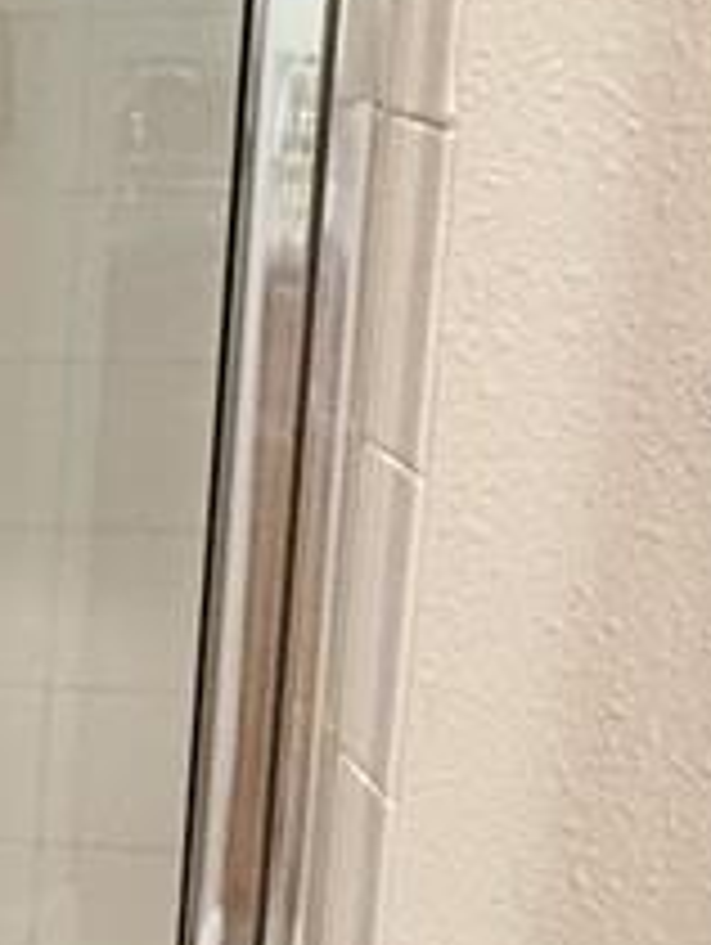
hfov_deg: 13.4
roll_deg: +2.2
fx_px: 2186
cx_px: -1012
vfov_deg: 24.4
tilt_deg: -10.2
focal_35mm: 80
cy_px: 400
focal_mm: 2.22
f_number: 2.2
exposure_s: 1/60
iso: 250
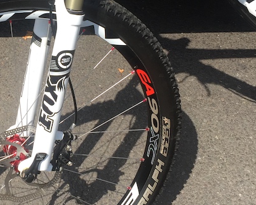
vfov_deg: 21.7
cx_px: 36
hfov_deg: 26.4
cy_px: 58
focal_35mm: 70
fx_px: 530
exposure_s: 1/1319
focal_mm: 4.15
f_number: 2.2
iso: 32
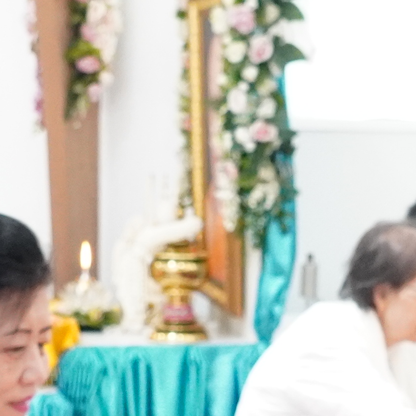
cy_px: 493
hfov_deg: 12.0
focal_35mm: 145
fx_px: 1971
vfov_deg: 11.8
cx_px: 254
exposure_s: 1/125
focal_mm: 16
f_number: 3.5
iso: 2500
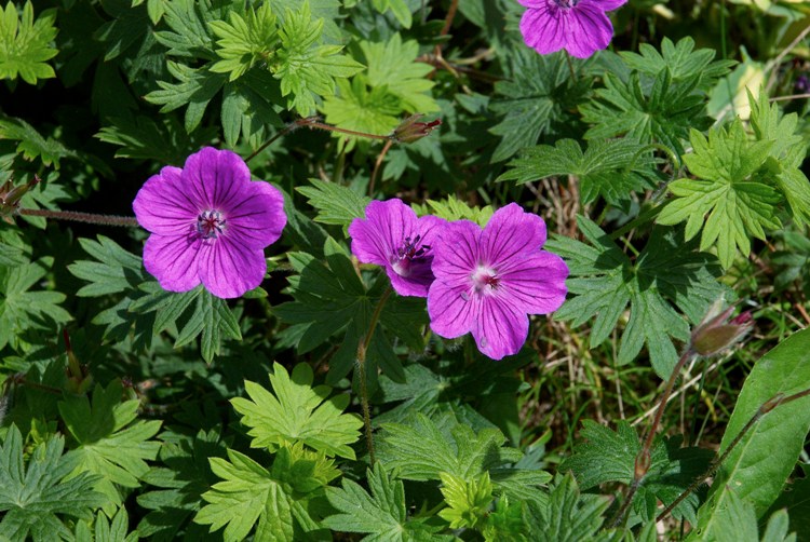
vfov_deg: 13.1
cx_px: 405
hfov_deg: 19.4
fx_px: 2365
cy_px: 271
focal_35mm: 105
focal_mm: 70
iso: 400
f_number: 16
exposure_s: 1/250
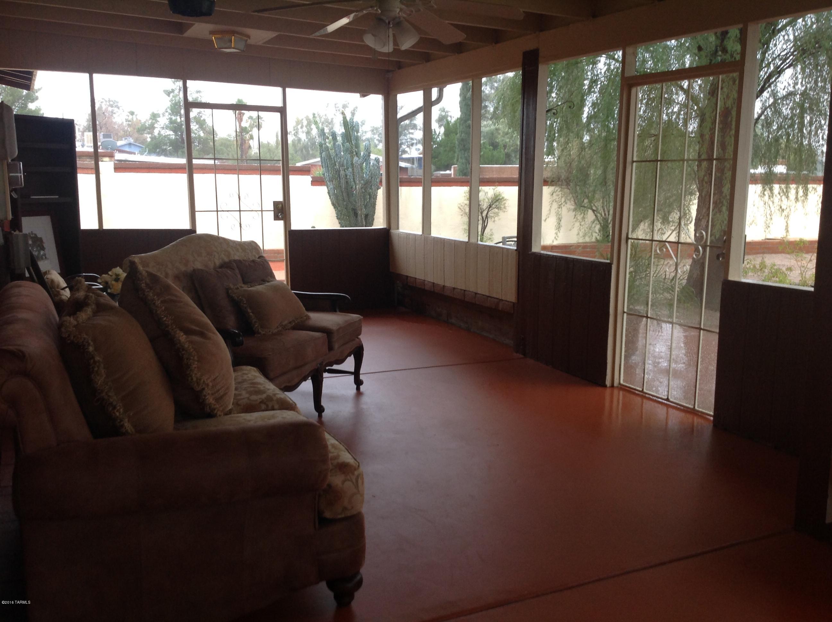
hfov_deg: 52.7
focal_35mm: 35
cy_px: 311
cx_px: 416
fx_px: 840
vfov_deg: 40.6
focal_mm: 4.28
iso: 80
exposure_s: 1/15
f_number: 2.4
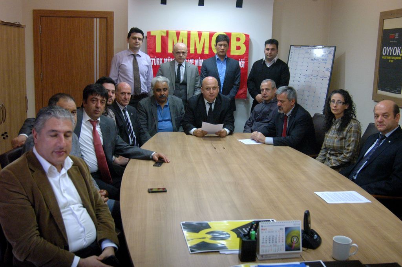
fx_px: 401
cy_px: 134
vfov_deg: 36.8
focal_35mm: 36
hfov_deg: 53.2
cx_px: 201
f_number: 4.8
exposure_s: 1/90
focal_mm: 24
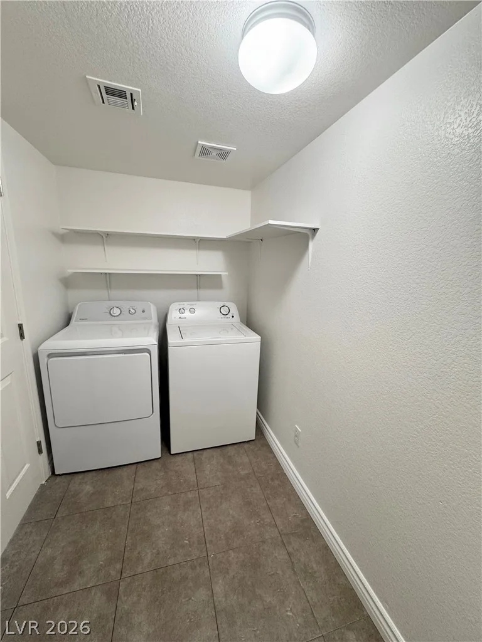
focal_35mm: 14
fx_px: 260
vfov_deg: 102.1
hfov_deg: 85.7
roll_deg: -3.3
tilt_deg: -13.6
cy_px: 321
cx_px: 241
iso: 200
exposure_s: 1/60
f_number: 2.2
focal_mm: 2.22
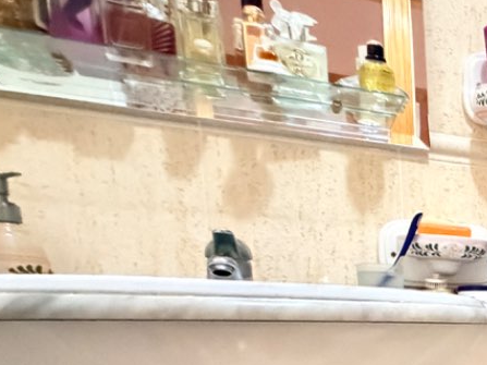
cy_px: 391
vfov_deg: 28.4
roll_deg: +1.2
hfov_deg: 26.9
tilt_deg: -5.3
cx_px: 751
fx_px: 661
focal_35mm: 47
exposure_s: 1/33
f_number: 2.2
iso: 1600
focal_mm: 2.22
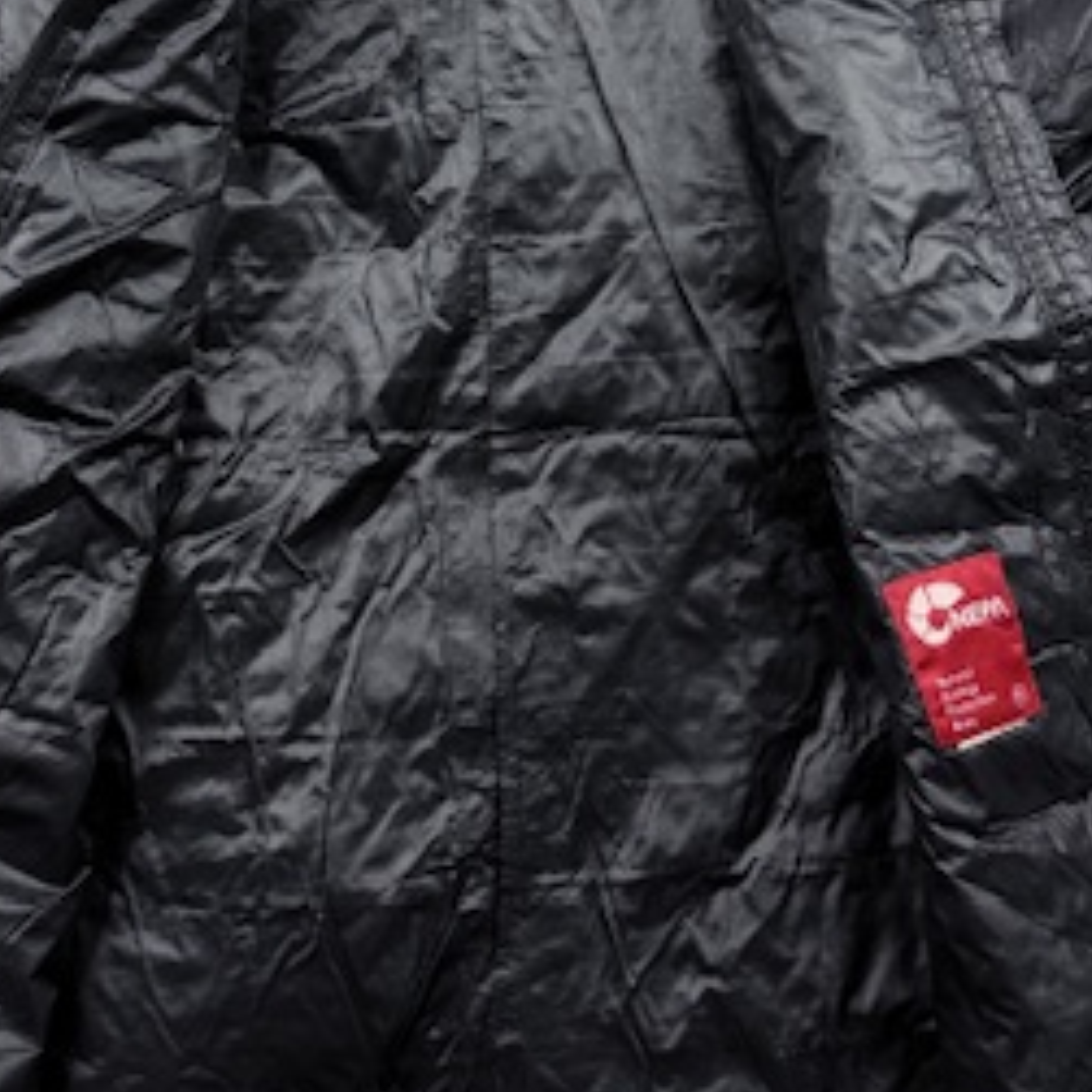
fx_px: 1927
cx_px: 492
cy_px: 313
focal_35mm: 54
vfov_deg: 31.2
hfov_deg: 31.6
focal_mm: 6.76
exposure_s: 1/100
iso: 160
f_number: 1.78
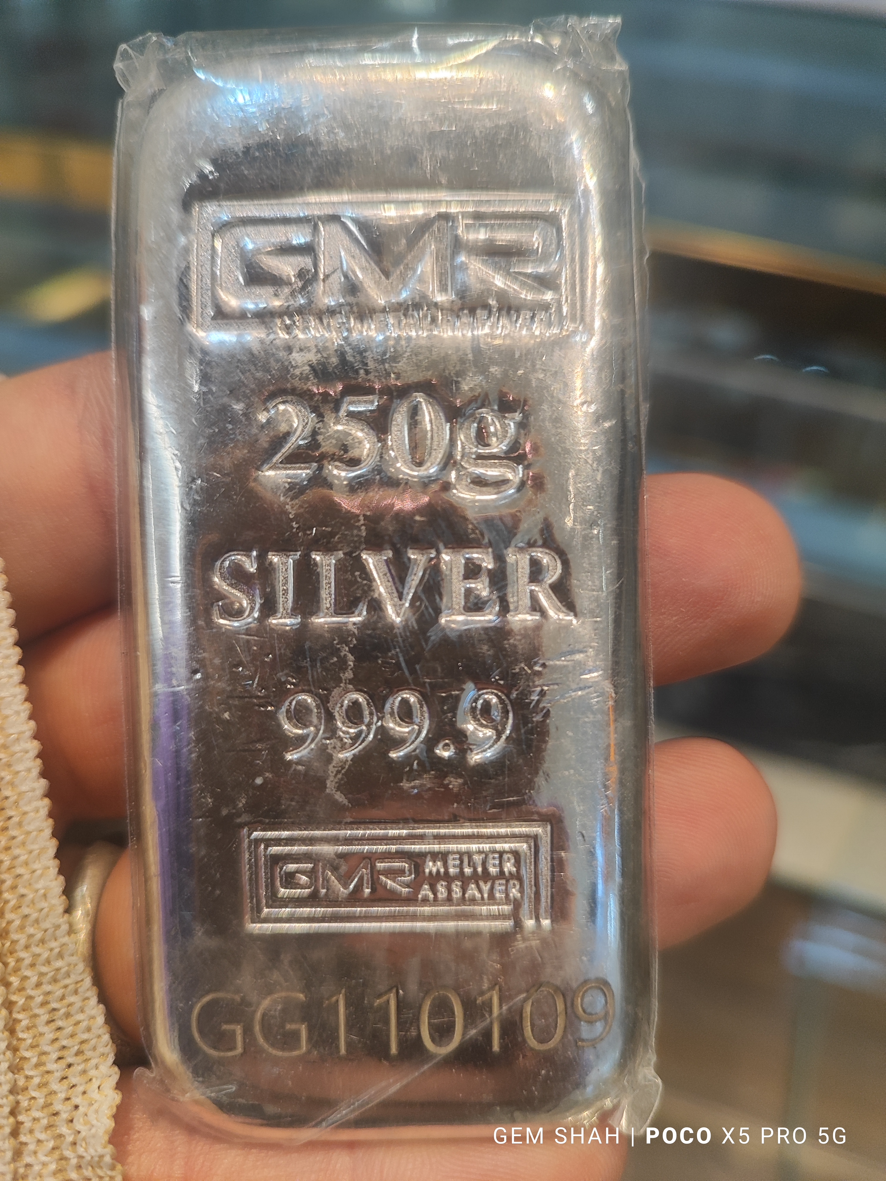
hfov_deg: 56.8
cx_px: 443
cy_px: 590
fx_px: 819
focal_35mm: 24
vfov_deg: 71.6
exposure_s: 1/100
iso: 144
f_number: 1.89
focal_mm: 5.89
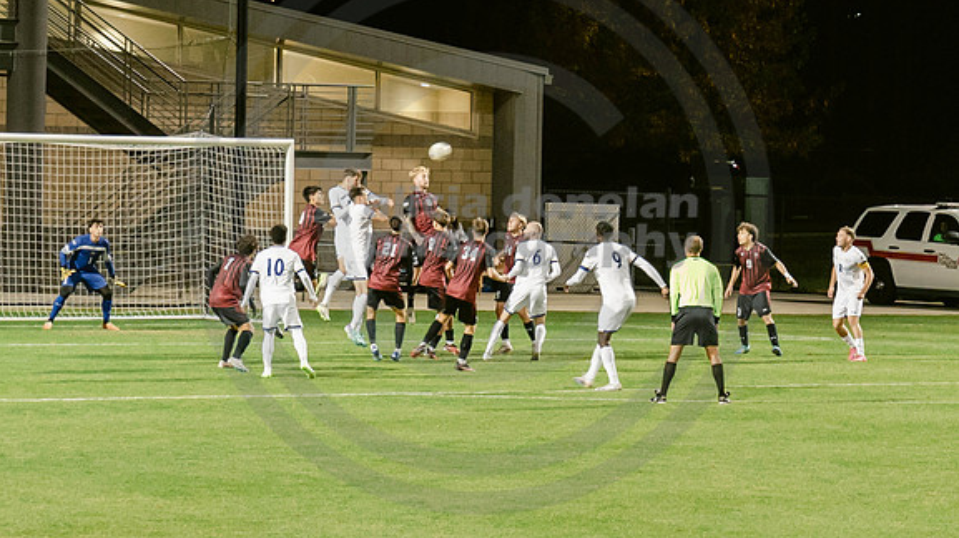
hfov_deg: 9.6
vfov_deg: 5.4
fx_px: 5719
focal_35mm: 225
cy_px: 225
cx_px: 772
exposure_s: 1/160
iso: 2000
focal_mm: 70
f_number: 4
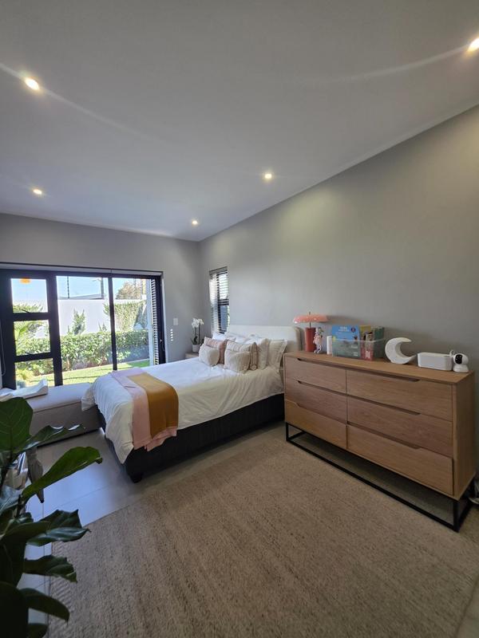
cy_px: 319
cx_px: 240
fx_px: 240
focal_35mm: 13
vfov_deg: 106.2
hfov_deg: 89.9
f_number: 1.9
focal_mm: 2.2
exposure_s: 1/100
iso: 125
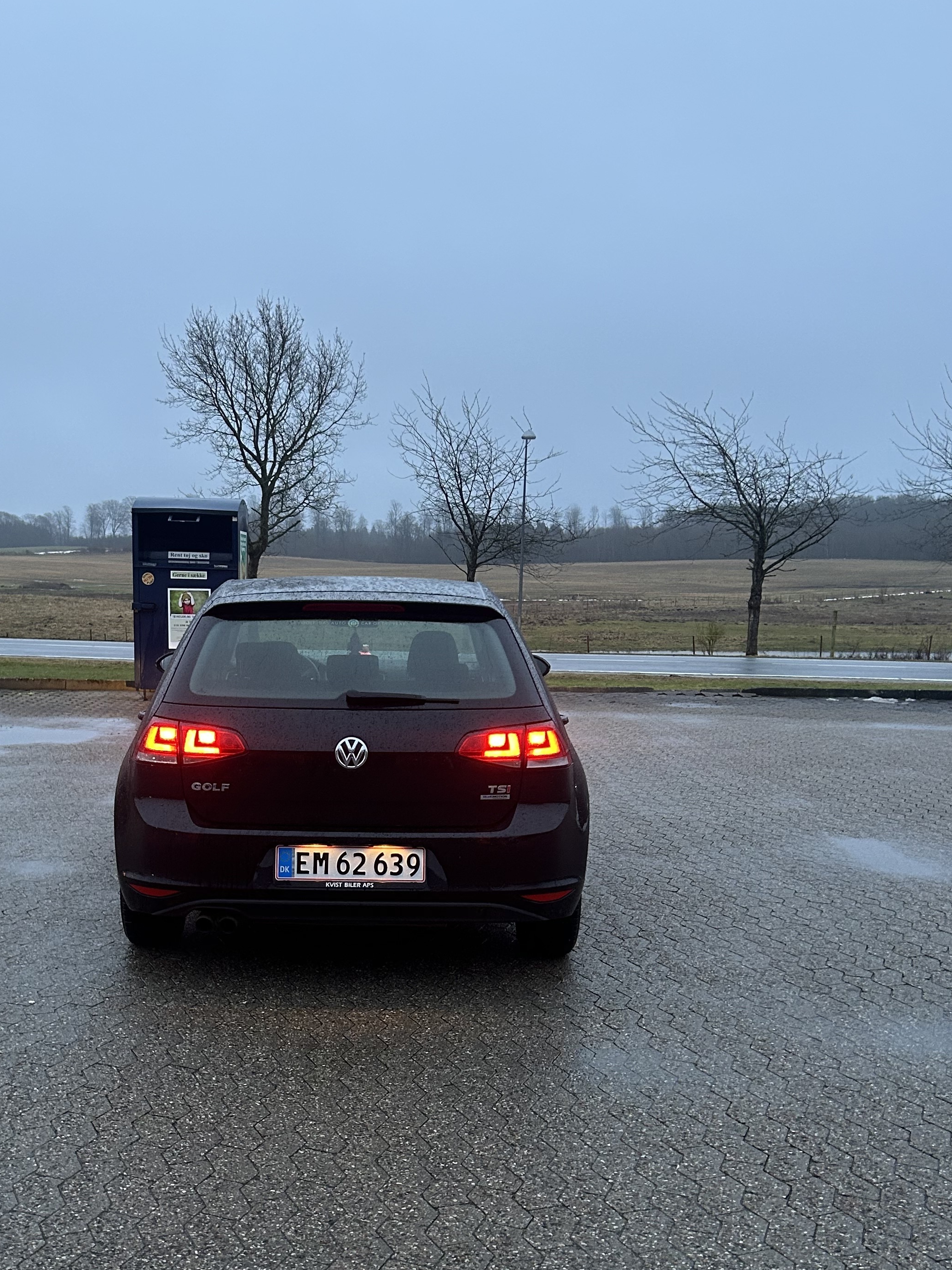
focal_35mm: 38
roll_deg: -1.1
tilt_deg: -9.0
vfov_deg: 48.5
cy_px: 798
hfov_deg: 37.4
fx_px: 1394
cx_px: 340
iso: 160
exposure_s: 1/50
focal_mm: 5.7
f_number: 1.5
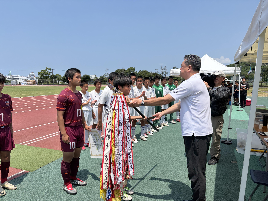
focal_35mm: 26
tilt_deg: -4.3
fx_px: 201
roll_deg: +1.5
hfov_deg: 67.3
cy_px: 100
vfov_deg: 53.1
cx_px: 134
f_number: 1.6
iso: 50
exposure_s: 1/3831
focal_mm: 5.96
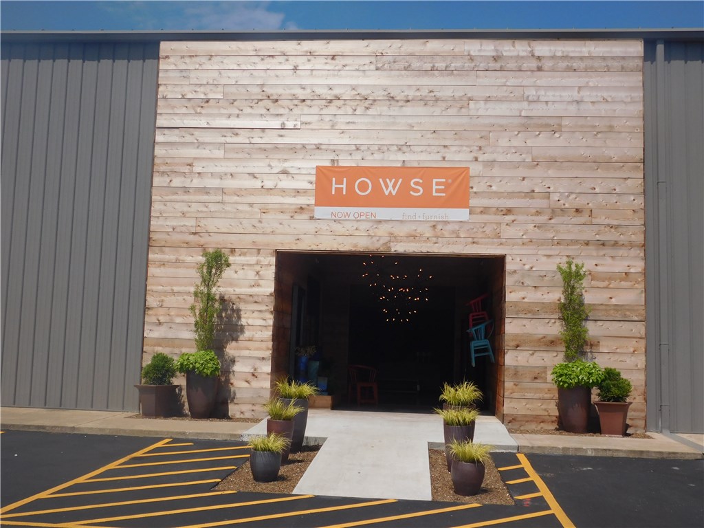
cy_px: 264
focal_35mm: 40
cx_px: 352
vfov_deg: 36.0
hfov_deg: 46.8
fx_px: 813
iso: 125
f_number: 7.2
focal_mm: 7.1
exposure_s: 1/640
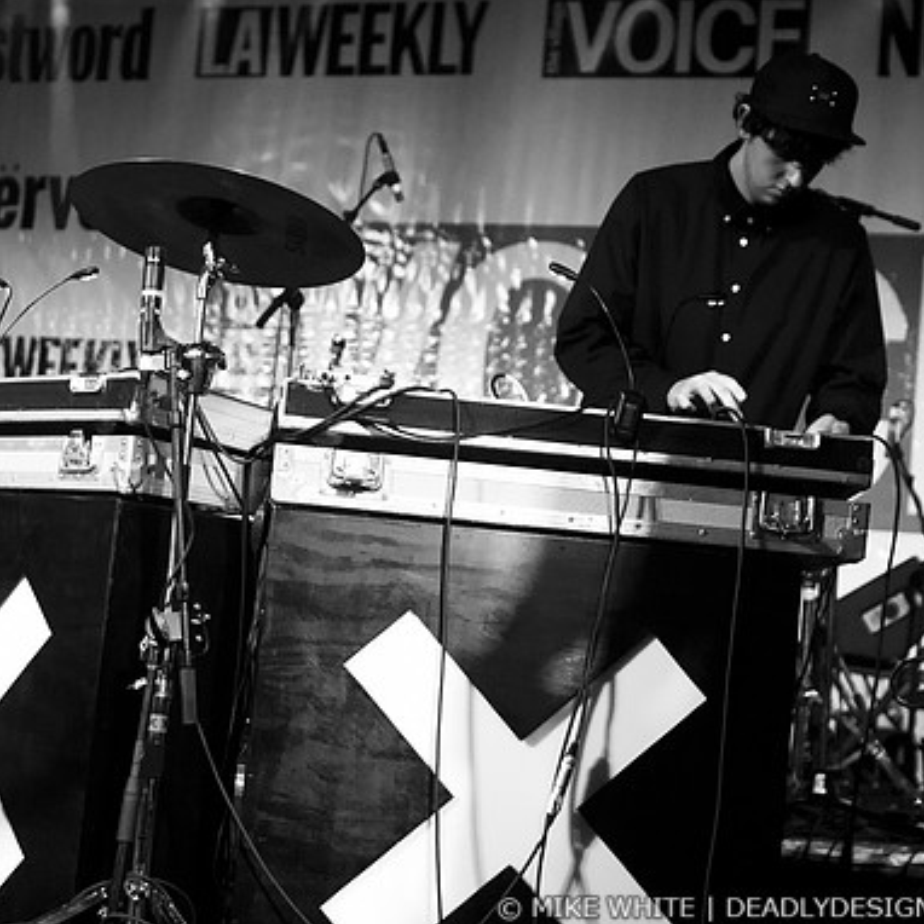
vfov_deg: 29.6
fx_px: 1752
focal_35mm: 58
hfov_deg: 29.4
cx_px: 331
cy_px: 463
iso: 1000
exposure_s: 1/160
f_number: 2.2
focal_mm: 30
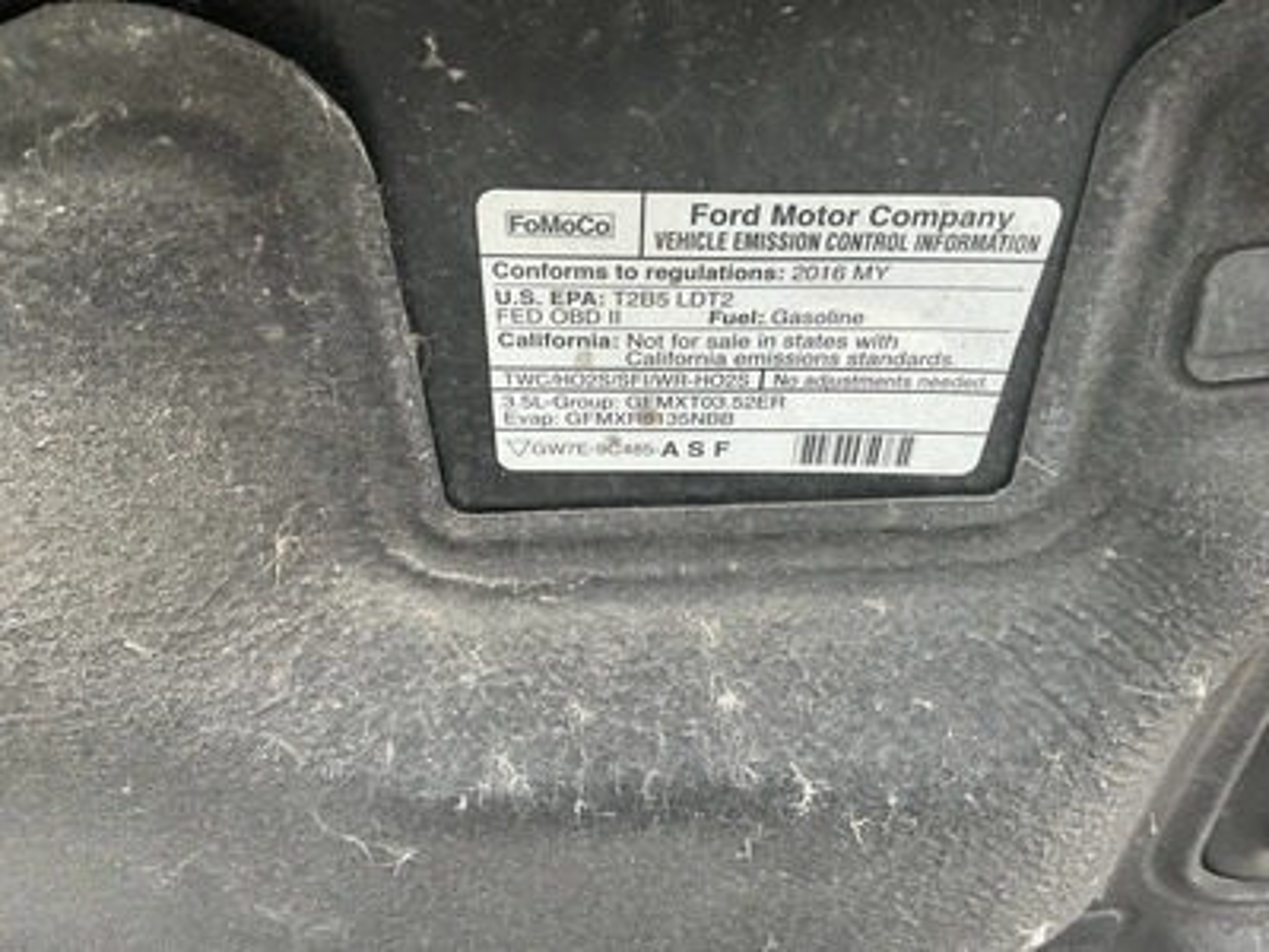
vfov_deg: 49.7
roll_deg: +3.1
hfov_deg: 63.4
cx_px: 634
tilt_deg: +9.6
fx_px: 1026
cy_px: 476
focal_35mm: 28
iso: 64
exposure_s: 1/111
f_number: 1.8
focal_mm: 3
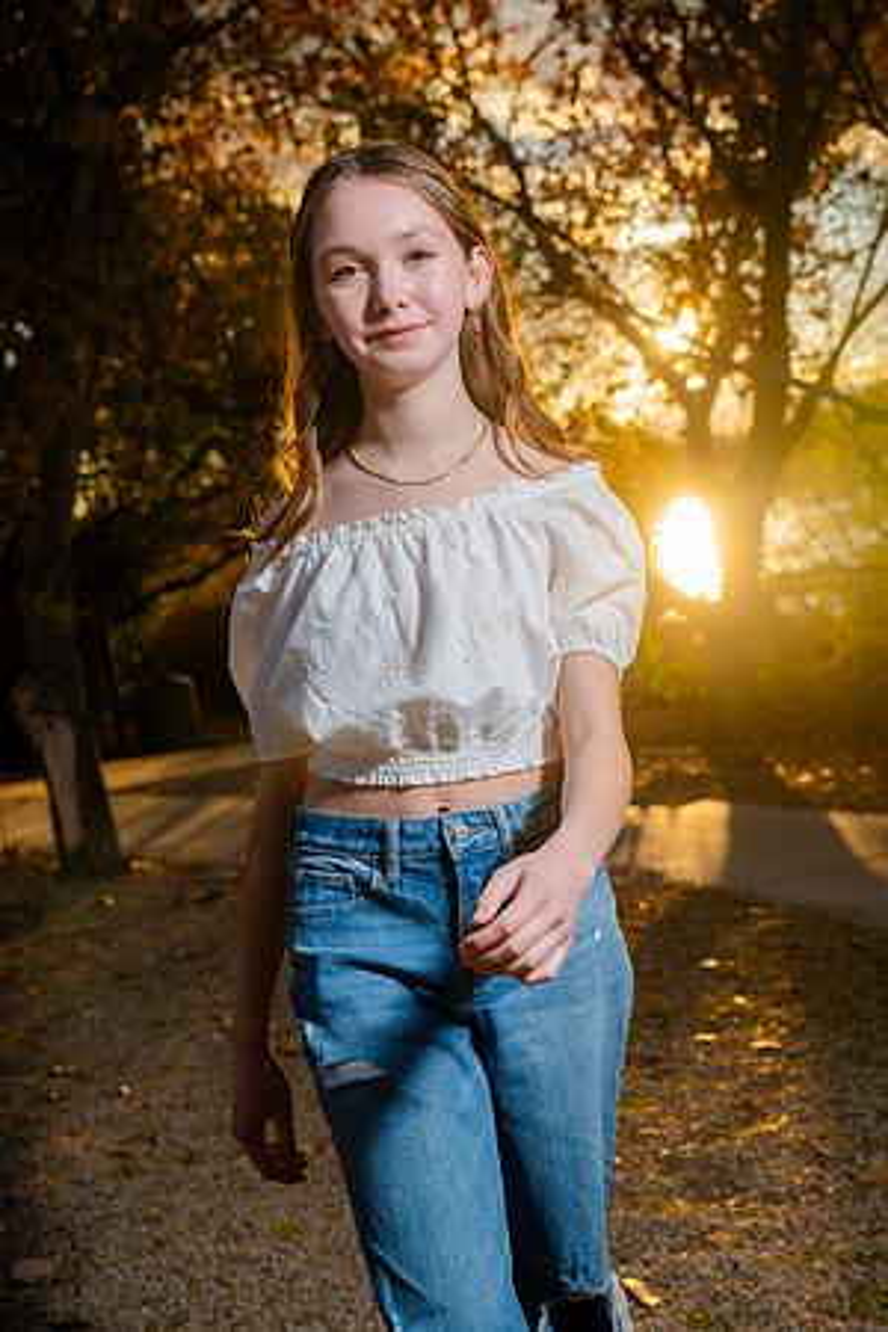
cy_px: 666
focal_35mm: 48
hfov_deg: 28.1
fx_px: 1776
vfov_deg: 41.1
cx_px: 444
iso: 100
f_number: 5.6
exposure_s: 1/200
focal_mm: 48
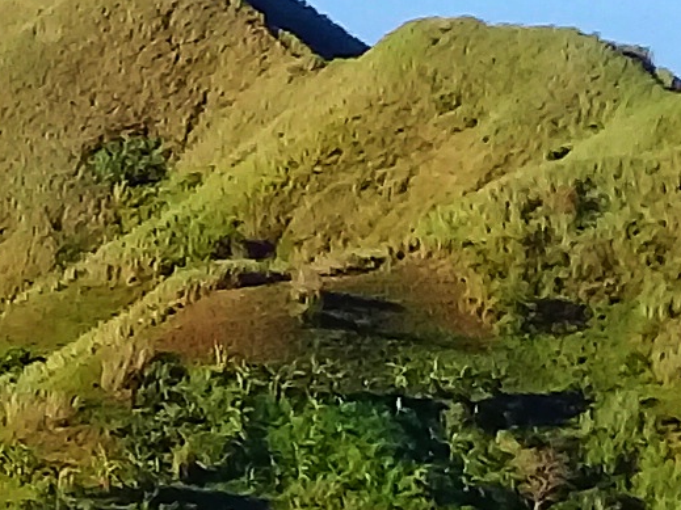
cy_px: -1
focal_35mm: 195
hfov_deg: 9.8
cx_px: -437
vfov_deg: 7.6
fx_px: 3835
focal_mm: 3.3
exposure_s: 1/984
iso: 50
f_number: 2.2
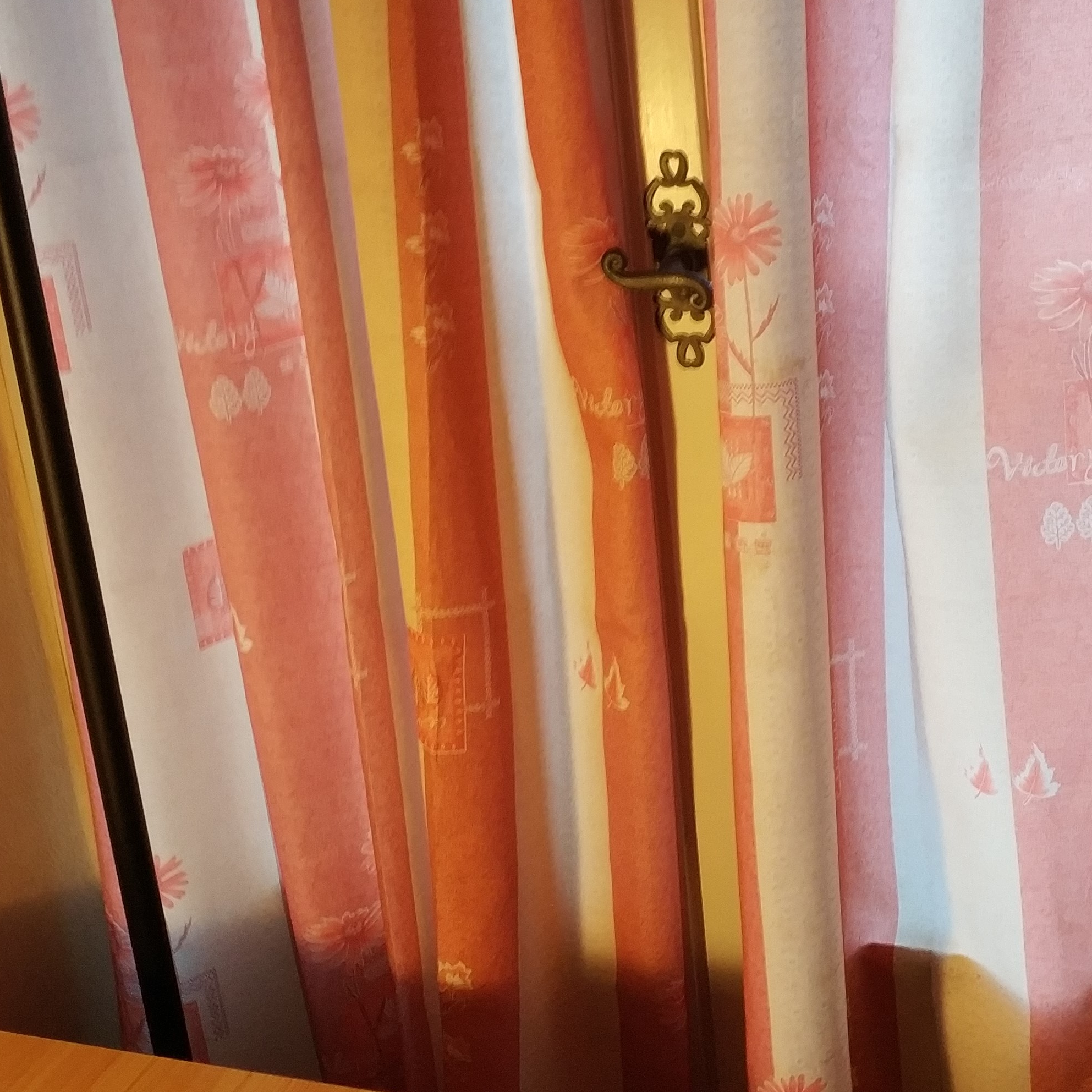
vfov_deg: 30.0
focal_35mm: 57
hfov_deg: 29.8
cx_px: 748
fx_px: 2034
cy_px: 434
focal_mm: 4.5
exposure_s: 1/25
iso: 372
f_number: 2
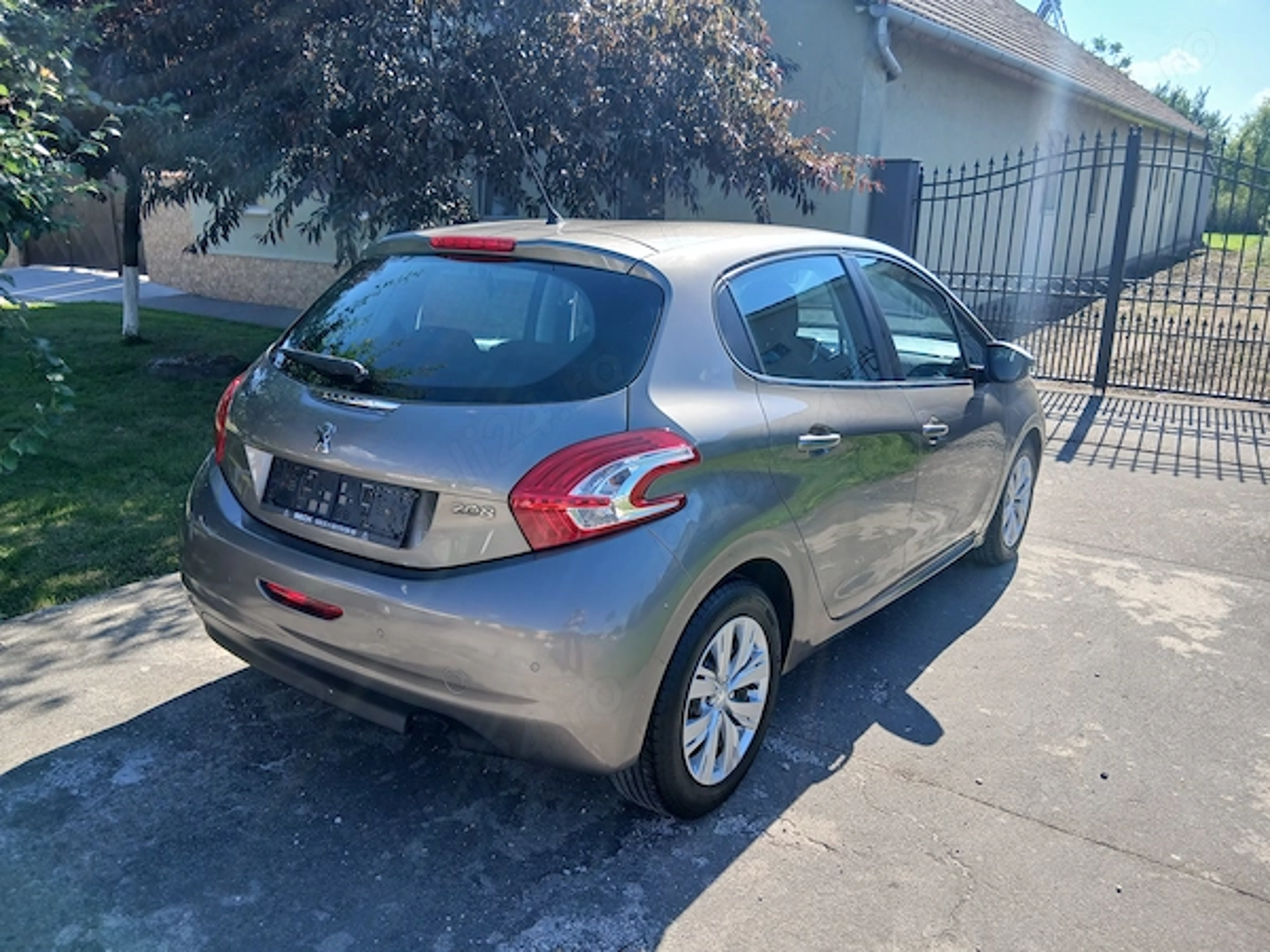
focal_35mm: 26
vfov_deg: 53.1
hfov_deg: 67.3
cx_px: 635
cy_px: 476
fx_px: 954
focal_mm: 3.98
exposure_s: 1/198
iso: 20
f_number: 1.8
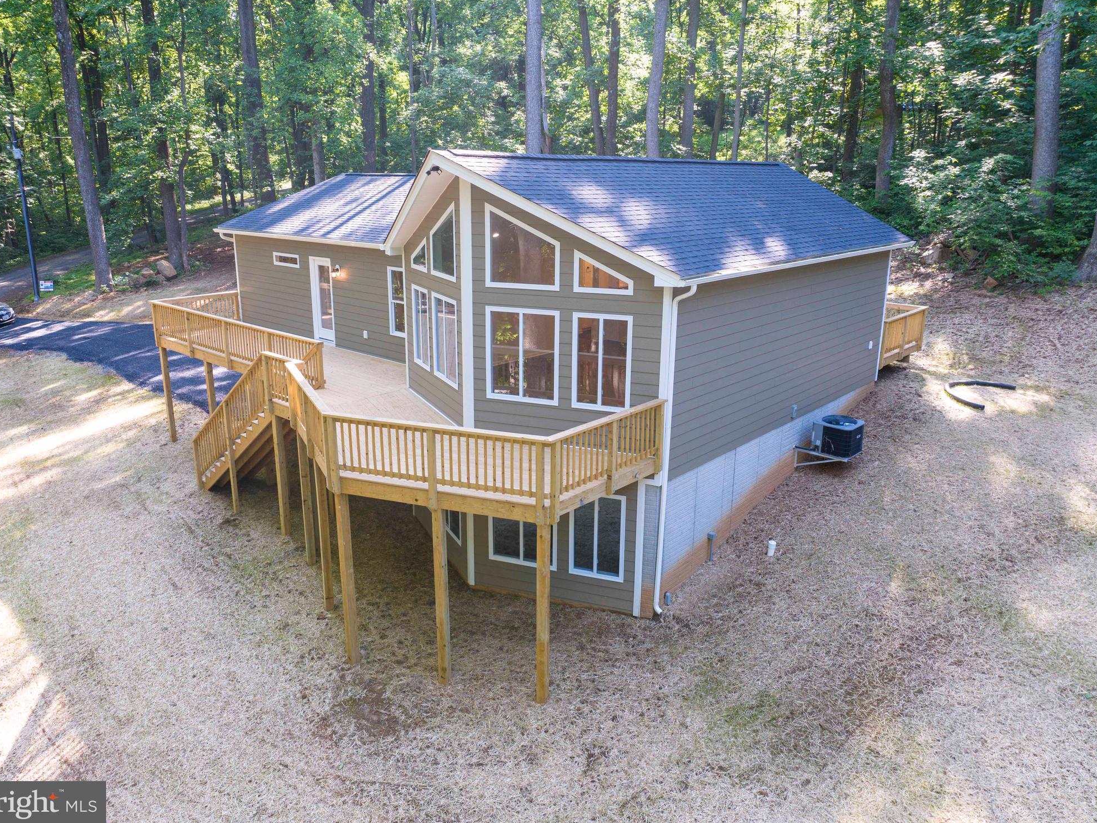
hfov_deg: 69.4
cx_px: 539
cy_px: 399
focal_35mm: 25
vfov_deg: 54.9
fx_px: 792
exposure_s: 1/100
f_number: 2.8
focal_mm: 12.29
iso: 140
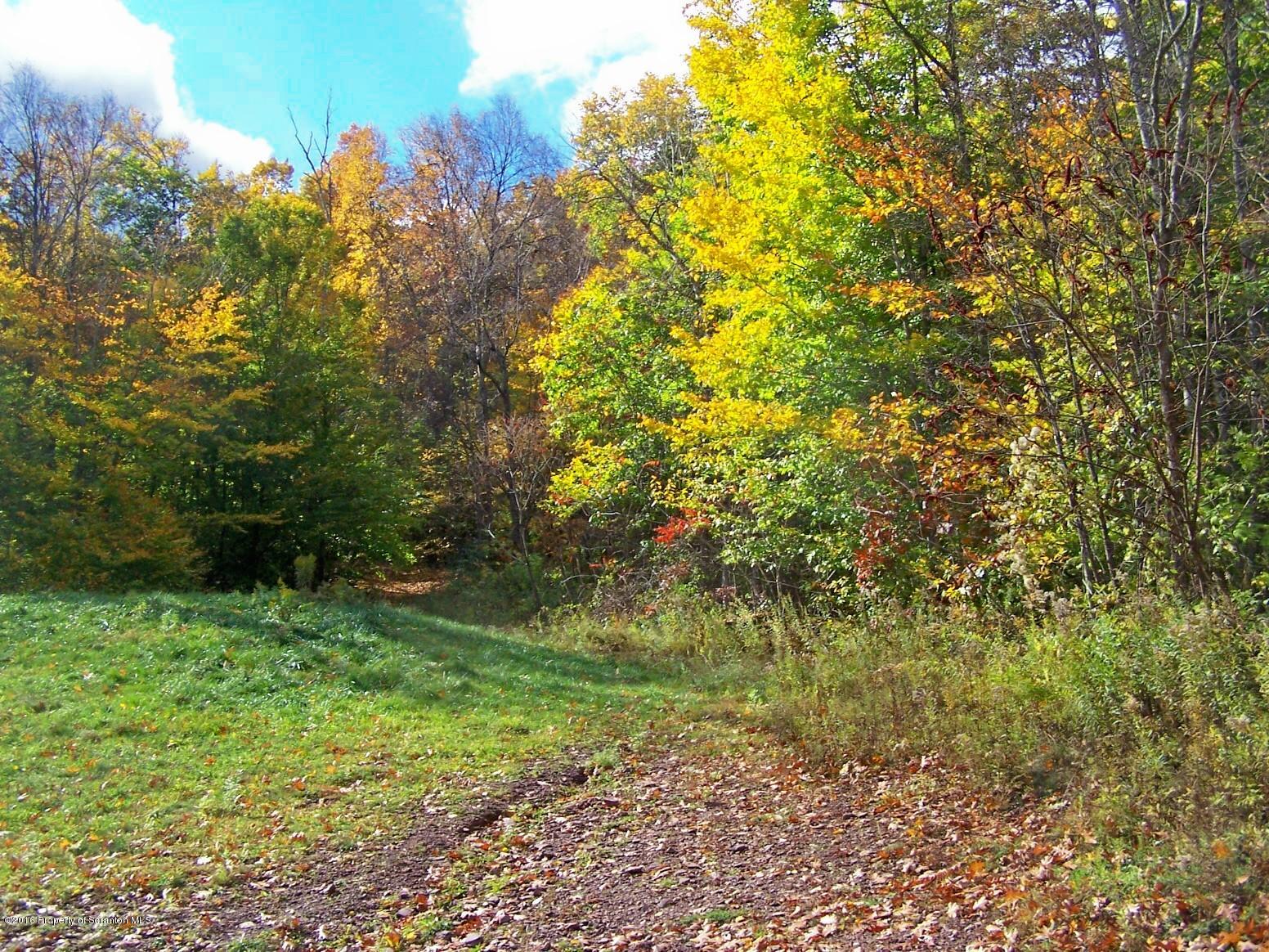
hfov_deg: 49.0
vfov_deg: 37.7
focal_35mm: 38
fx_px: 1393
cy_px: 476
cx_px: 634
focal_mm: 6.3
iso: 80
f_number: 2.8
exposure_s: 1/640
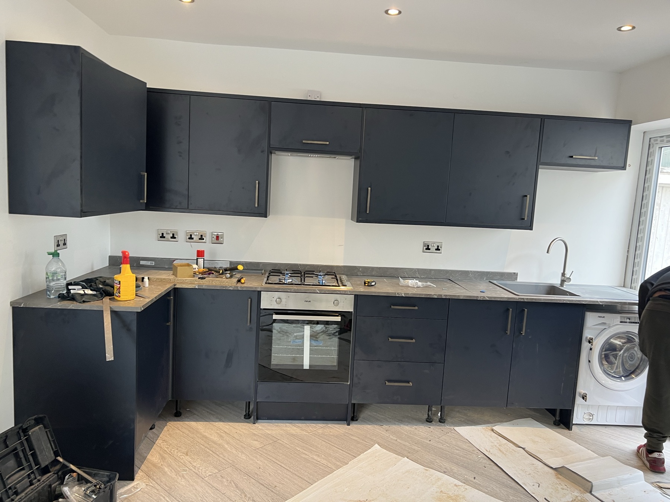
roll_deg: -3.5
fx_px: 503
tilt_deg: -8.1
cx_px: 335
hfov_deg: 67.3
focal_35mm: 26
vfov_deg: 53.1
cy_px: 251
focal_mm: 5.7
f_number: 1.5
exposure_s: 1/50
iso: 80
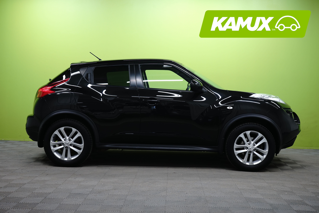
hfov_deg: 43.6
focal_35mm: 45
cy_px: 106
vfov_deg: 29.9
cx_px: 160
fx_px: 399
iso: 500
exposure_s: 1/6
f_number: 8
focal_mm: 45
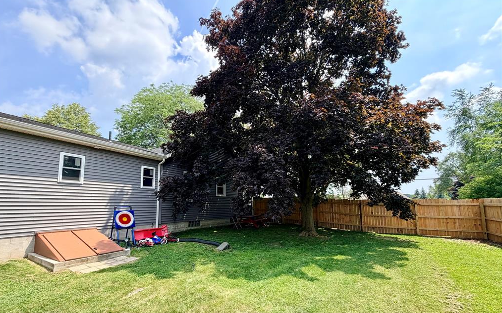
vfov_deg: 74.1
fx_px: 205
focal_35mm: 15
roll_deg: +0.7
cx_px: 249
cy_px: 184
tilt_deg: +5.8
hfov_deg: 101.5
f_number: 2.2
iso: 40
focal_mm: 2.22
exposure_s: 1/658
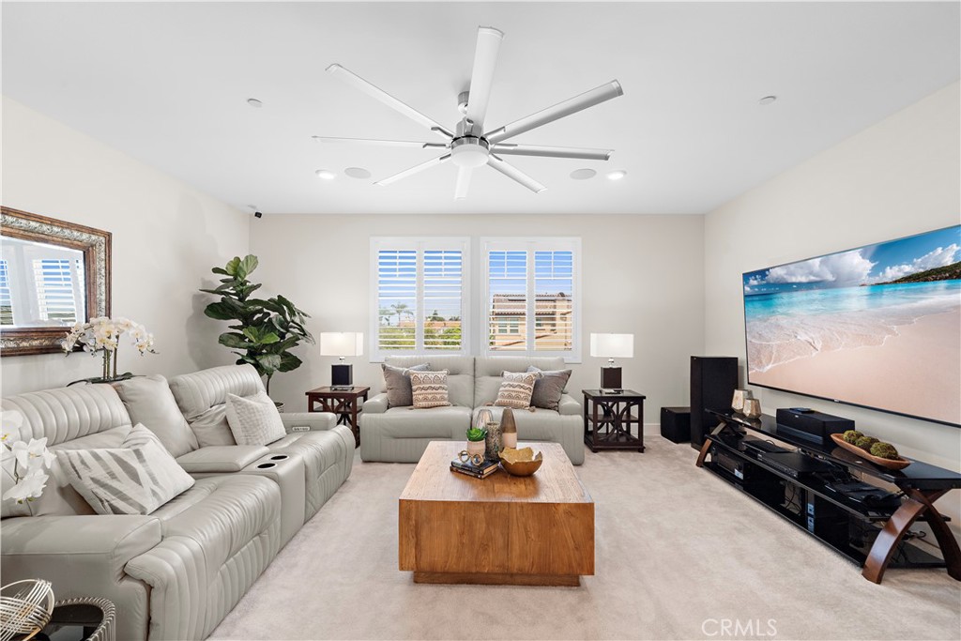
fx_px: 374
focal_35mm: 14
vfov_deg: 81.2
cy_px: 320
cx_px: 480
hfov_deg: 104.2
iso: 500
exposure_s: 1/320
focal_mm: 14
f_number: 8
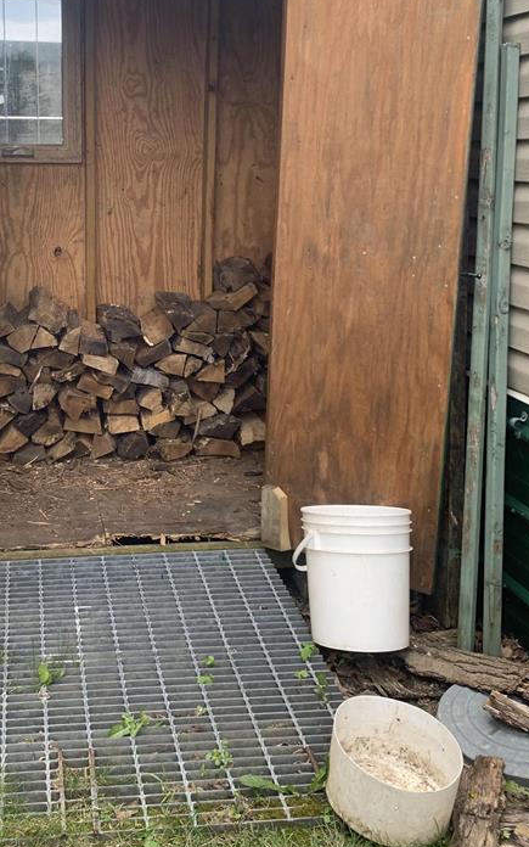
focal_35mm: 38
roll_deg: -0.6
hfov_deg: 32.9
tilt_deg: -10.5
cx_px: 126
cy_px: 335
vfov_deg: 51.2
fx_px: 877
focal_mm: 4.25
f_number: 1.8
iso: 25
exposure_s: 1/404
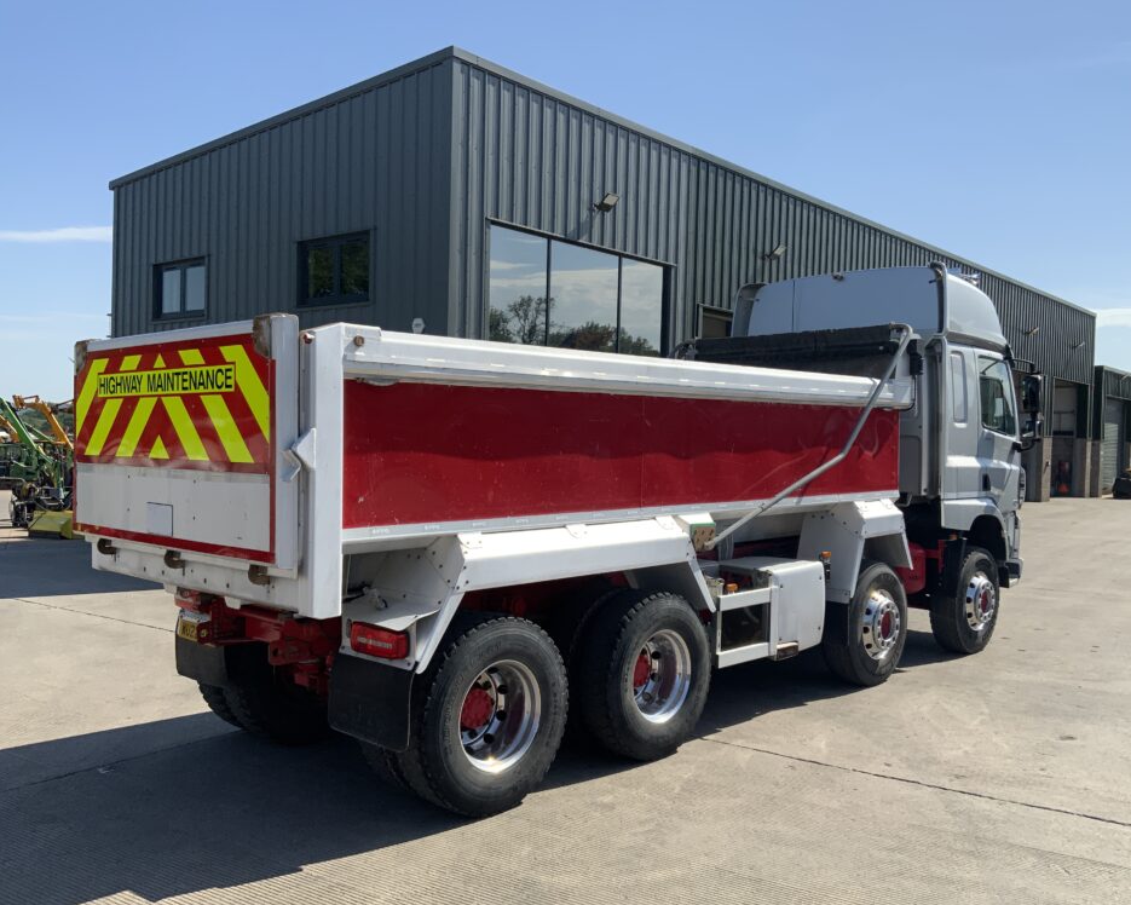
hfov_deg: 57.1
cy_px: 462
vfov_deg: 47.1
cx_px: 599
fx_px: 1038
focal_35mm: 31
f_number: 1.8
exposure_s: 1/2141
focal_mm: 3
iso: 16
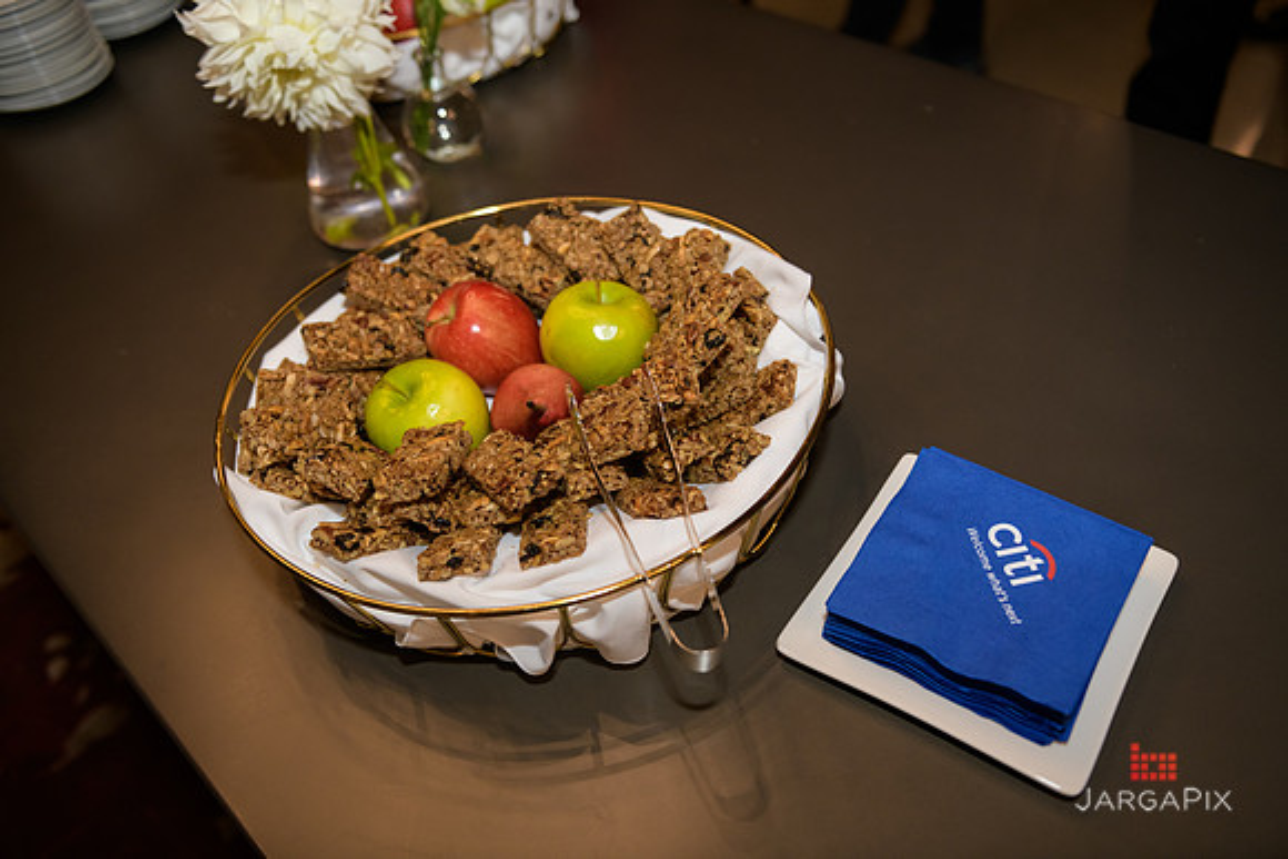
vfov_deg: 42.3
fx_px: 1109
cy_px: 430
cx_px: 644
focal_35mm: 31
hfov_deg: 60.3
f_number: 3.2
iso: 1250
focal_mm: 31
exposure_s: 1/125
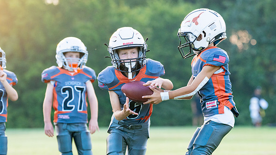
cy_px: 90
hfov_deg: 9.6
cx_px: 136
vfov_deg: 5.4
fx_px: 1639
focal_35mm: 224
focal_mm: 124
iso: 640
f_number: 2.8
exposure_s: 1/1250
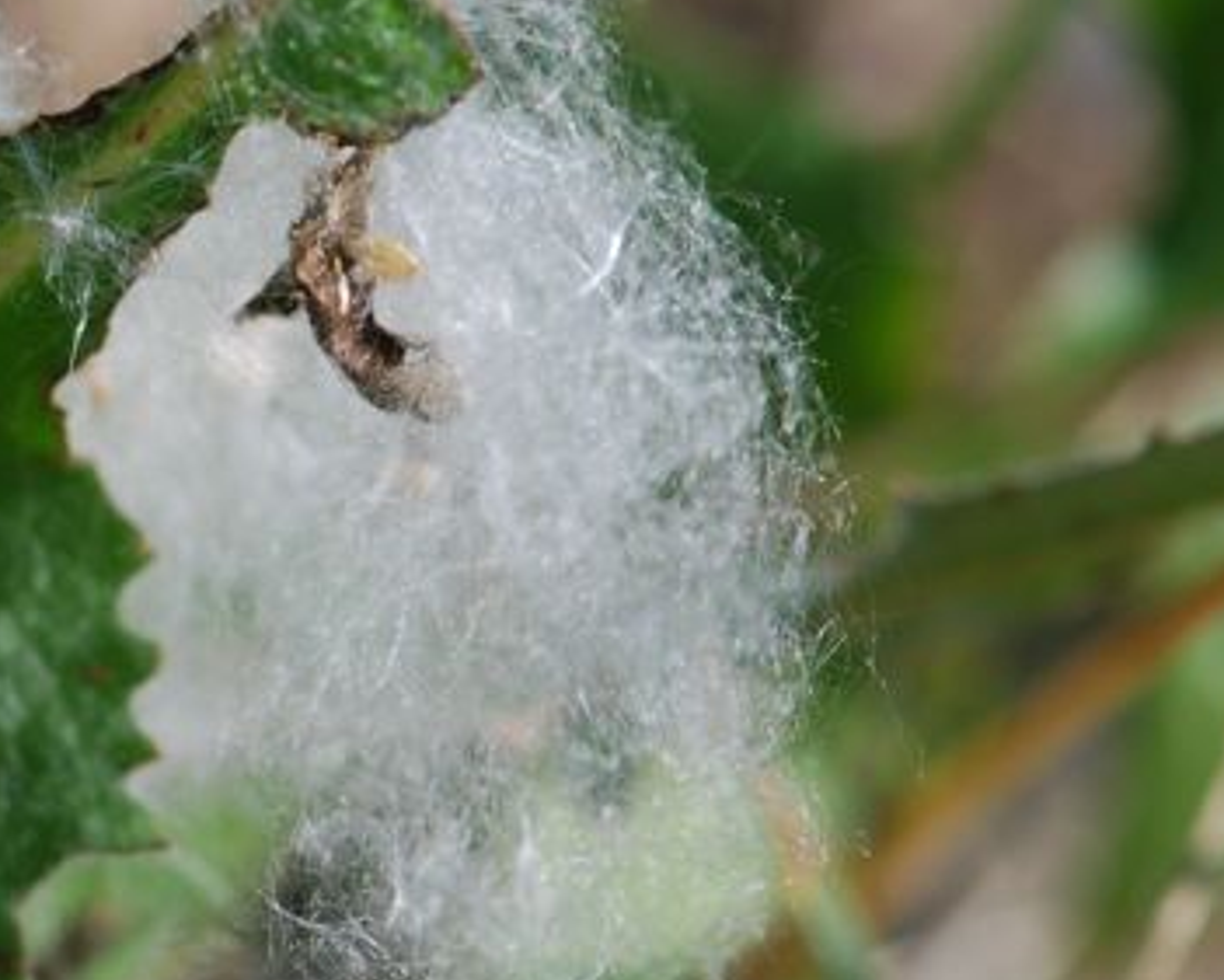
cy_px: 352
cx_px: 373
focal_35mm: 270
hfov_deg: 7.2
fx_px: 9778
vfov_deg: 5.7
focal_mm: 105
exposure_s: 1/200
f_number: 8
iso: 100
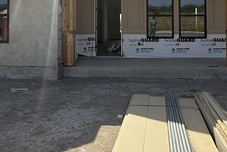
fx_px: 259
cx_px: 138
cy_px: 7
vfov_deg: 30.8
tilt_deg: +2.4
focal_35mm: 41
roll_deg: -0.1
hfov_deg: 47.0
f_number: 2.2
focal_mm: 2.22
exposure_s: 1/1961
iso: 80
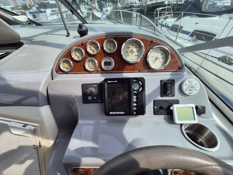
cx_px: 116
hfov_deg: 106.2
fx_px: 88
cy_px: 88
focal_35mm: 13
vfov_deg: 89.9
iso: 50
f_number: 2.2
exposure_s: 1/1356
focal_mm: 2.2
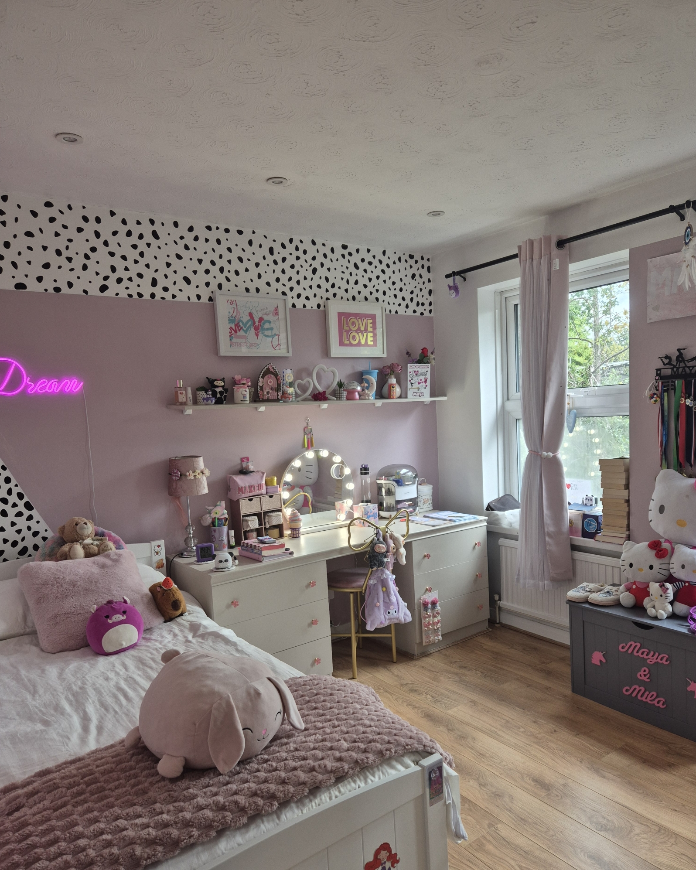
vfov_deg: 70.2
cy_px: 465
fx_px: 618
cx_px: 348
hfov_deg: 58.8
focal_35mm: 24
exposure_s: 1/100
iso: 64
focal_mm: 5.4
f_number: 1.8
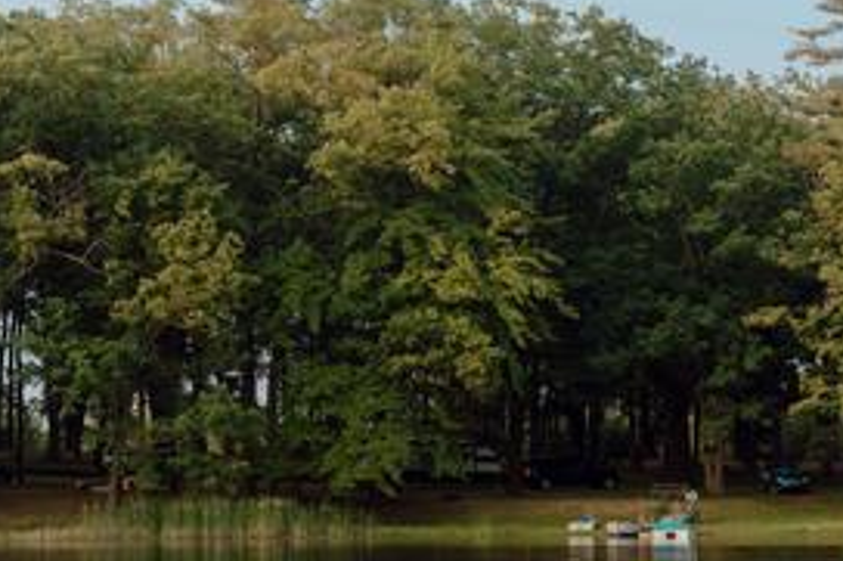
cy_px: 366
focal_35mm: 120
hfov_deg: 17.1
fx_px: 2808
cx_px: 480
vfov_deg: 11.4
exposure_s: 1/160
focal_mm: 85
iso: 125
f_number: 5
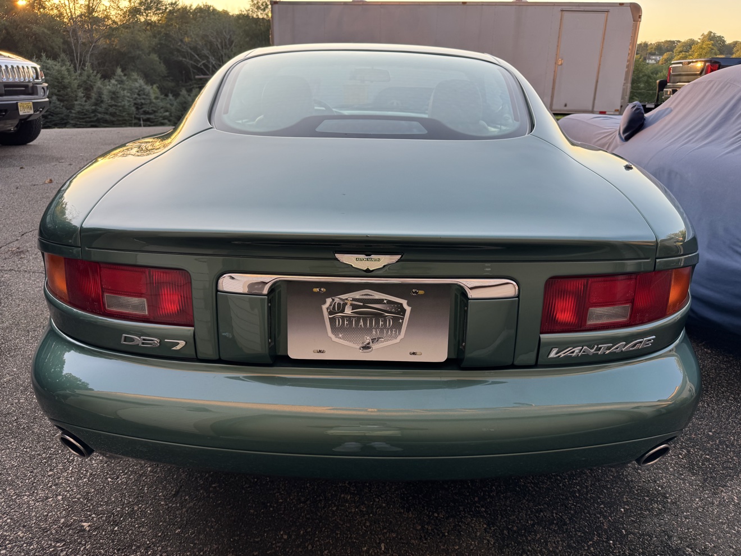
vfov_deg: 56.8
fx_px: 514
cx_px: 370
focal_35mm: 24
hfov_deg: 71.6
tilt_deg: -21.9
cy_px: 278
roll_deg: -1.1
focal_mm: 6.76
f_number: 1.78
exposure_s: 1/187
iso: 64
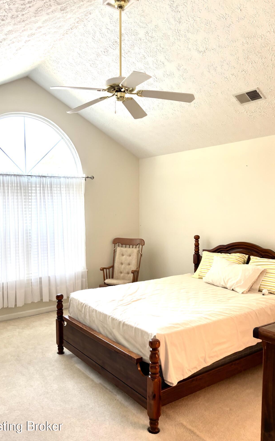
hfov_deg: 44.3
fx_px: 336
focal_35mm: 28
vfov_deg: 66.5
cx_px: 113
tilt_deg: -1.7
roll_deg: -0.5
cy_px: 223
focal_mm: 5.96
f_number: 1.6
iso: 125
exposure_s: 1/120
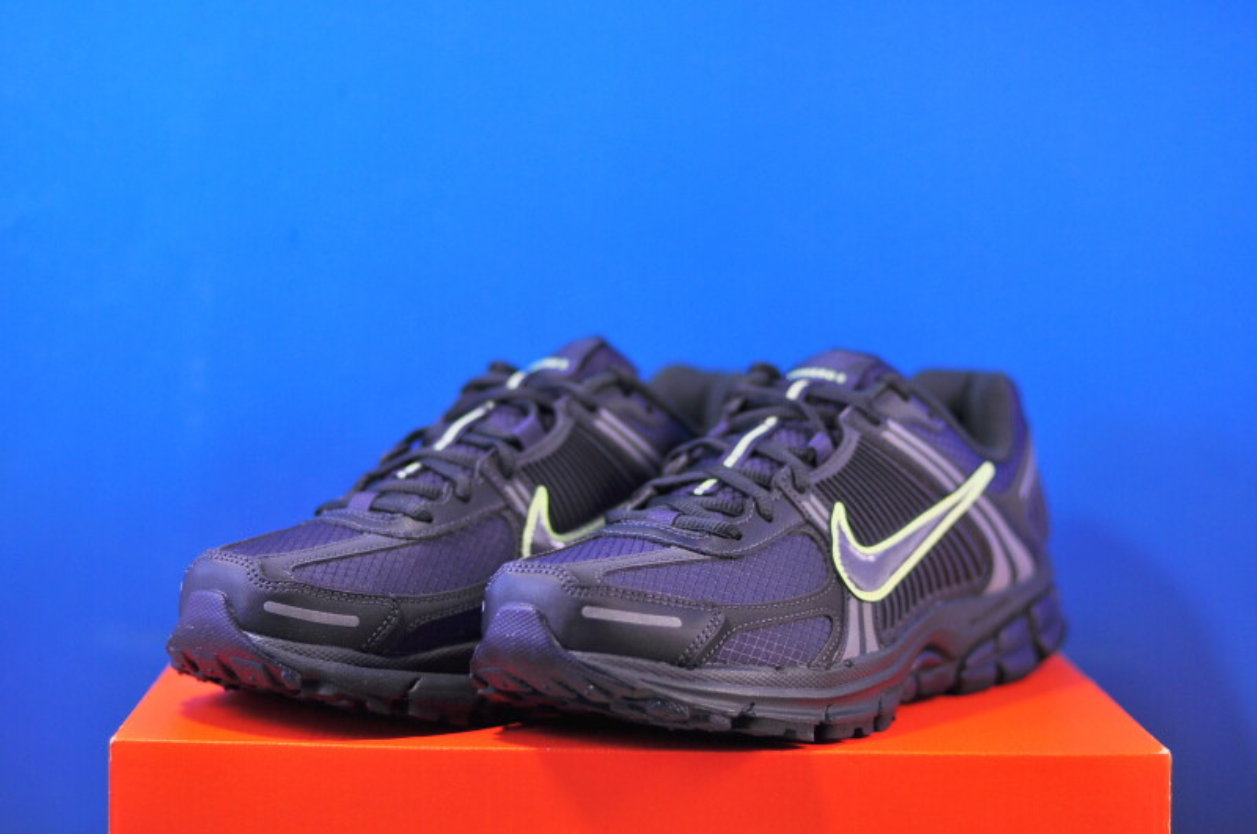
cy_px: 417
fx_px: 2615
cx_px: 628
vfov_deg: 18.1
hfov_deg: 27.0
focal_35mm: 75
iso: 250
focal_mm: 50
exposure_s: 1/320
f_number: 2
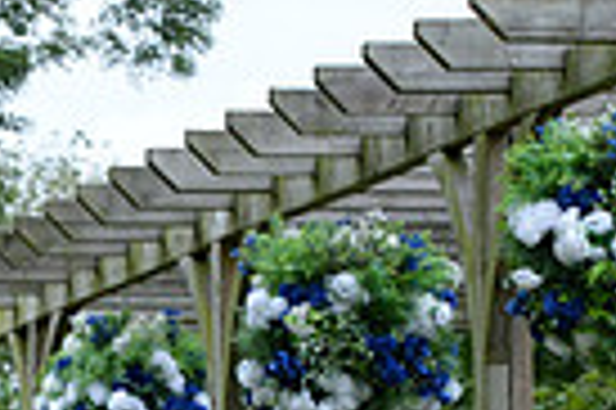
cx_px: -576
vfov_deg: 2.8
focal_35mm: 490
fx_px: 8374
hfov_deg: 4.2
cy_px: 865
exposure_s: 1/1000
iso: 2000
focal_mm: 116
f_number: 8
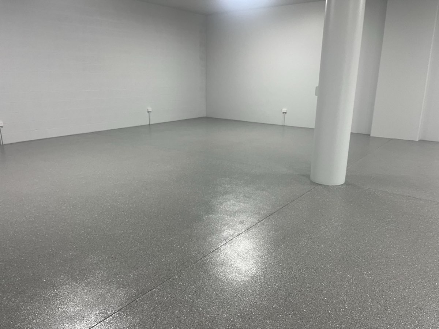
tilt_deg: -14.4
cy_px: 164
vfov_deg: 53.1
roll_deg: -0.9
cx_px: 220
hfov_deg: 67.3
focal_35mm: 26
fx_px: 330
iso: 80
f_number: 1.6
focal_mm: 5.1
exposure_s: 1/50
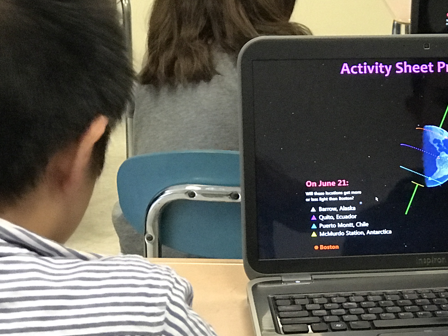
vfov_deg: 12.8
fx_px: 1501
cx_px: 443
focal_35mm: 116
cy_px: 215
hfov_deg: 16.6
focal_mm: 6.6
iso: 1000
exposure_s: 1/60
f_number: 2.8
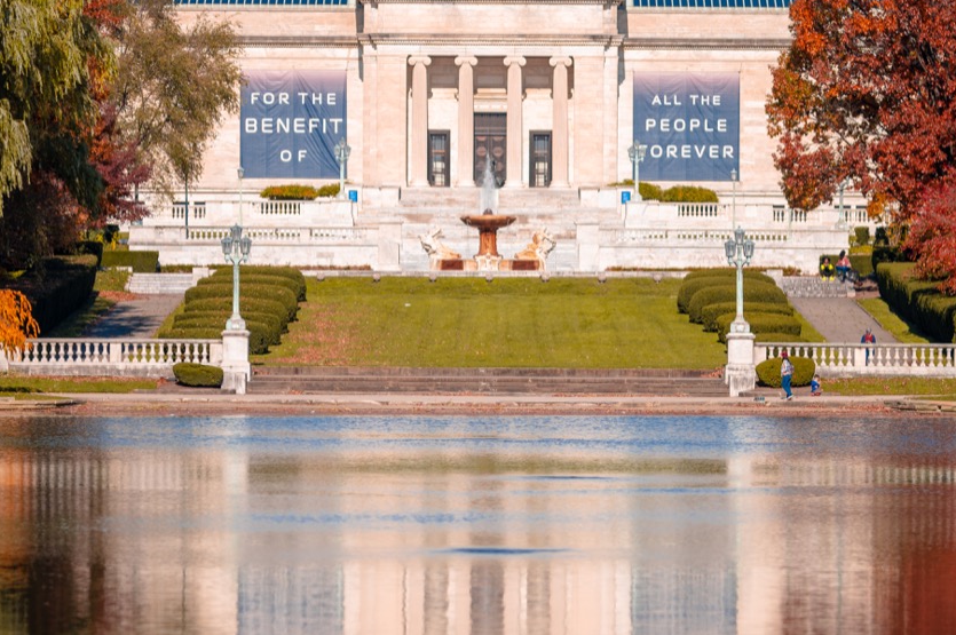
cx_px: 485
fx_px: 4669
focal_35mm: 176
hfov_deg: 11.7
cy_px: 236
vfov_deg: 7.8
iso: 100
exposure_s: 1/8000
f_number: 1.4
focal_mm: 105
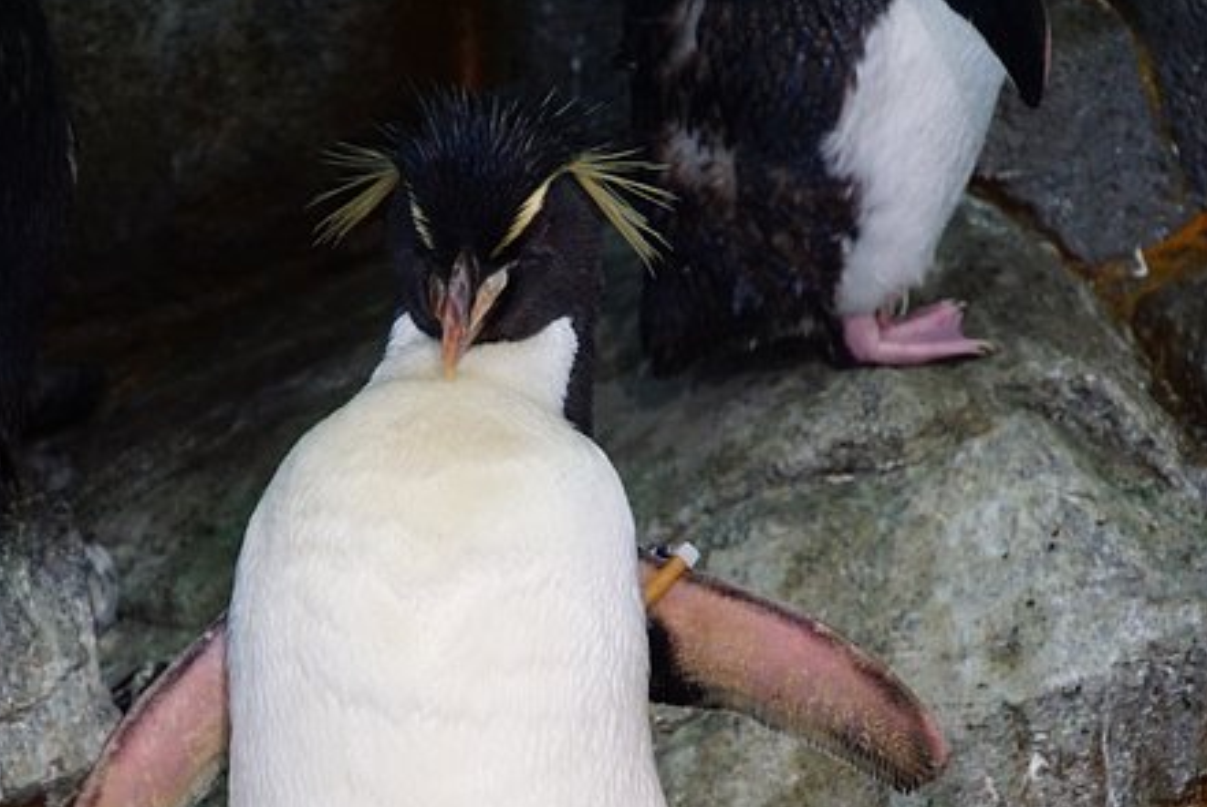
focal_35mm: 209
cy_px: 454
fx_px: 7014
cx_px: 569
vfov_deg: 6.6
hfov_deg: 9.8
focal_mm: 120
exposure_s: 1/80
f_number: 7.1
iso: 3200
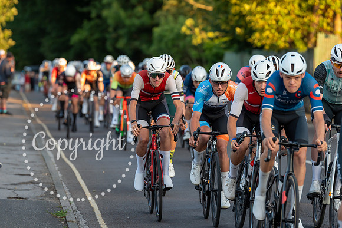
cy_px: 105
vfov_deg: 6.3
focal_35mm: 217
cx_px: 176
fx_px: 2061
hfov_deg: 9.5
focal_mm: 200
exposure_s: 1/800
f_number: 4
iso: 1000
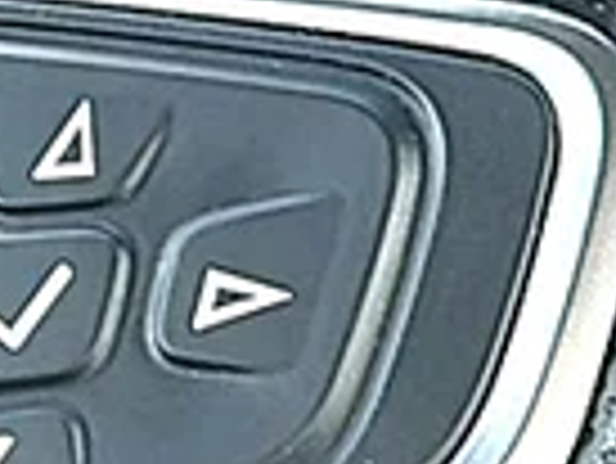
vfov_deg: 6.8
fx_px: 3918
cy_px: 264
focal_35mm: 220
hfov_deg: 9.0
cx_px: 67
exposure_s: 1/75
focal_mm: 6.86
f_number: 1.78
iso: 50
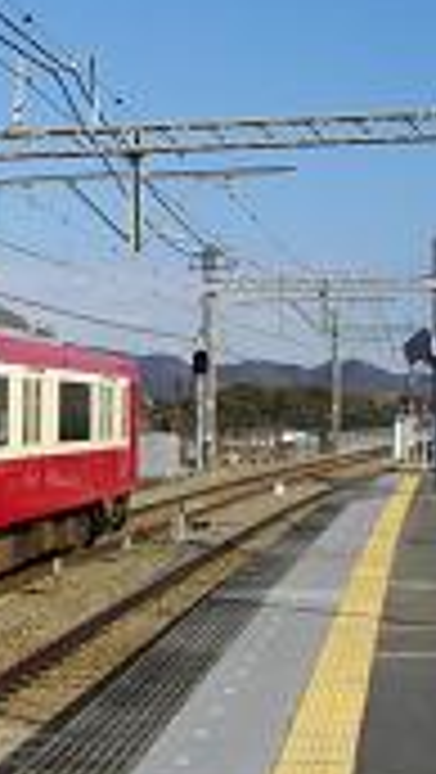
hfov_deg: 14.7
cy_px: 414
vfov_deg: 26.8
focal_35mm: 79
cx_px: -124
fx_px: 1620
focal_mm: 5.7
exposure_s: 1/500
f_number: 5.5
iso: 100
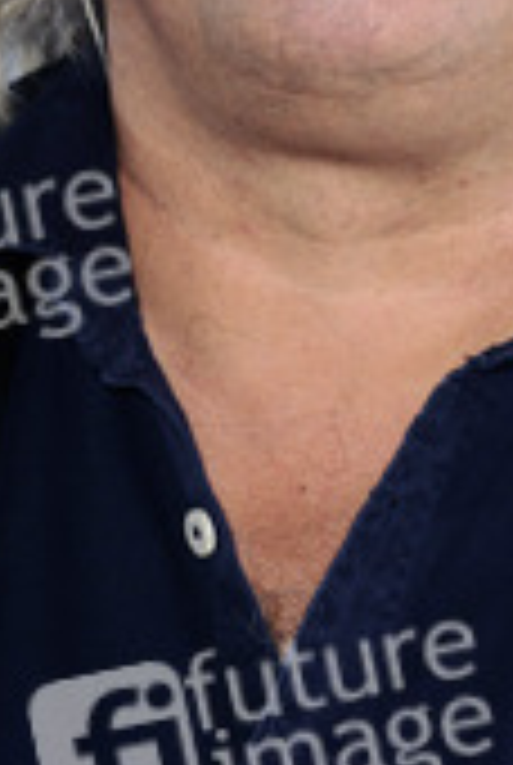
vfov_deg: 3.5
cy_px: 54
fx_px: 12393
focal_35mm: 582
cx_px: 394
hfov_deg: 2.4
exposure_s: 1/200
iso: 320
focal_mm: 165
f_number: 5
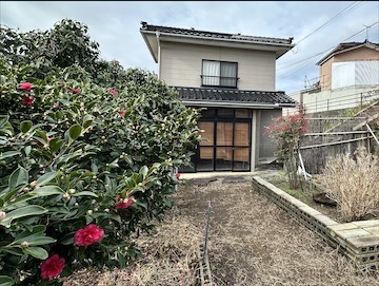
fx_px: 153
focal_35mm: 14
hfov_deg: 102.0
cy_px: 143
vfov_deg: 85.8
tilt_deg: +1.5
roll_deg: -2.0
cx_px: 190
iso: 40
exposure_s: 1/651
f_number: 2.2
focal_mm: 2.22
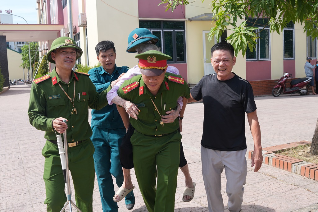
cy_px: 106
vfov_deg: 36.8
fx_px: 318
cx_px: 159
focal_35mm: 36
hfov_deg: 53.1
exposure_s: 1/320
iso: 100
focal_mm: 24
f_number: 5
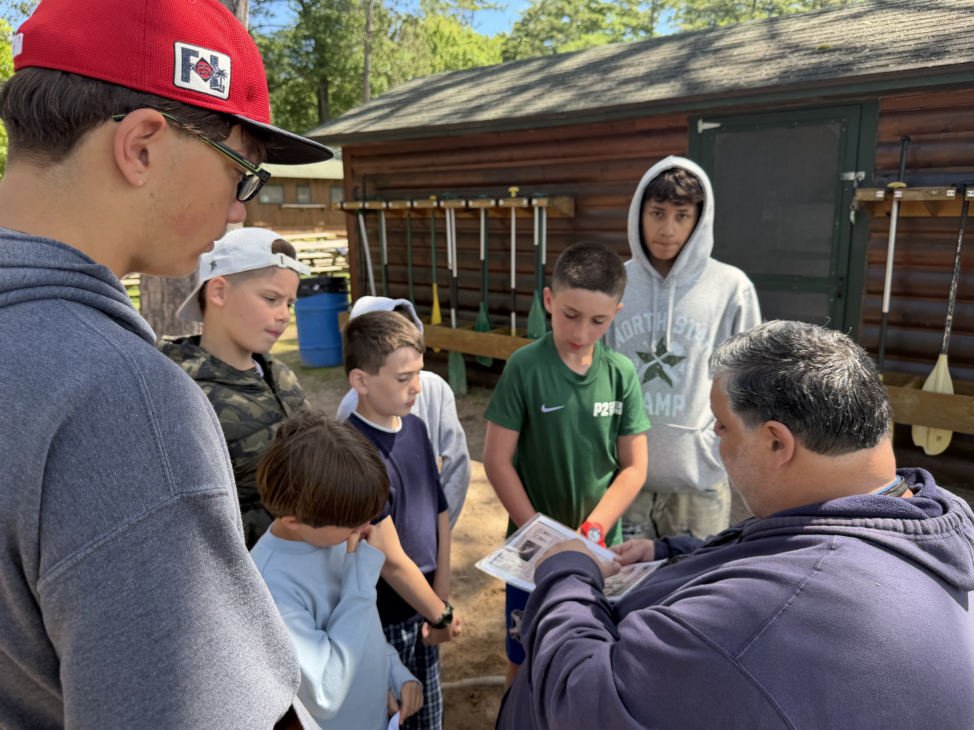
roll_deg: +0.2
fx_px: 703
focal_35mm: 25
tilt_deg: -11.6
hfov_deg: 69.4
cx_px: 480
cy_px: 352
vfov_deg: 54.9
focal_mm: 6.76
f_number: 1.78
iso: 80
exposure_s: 1/715
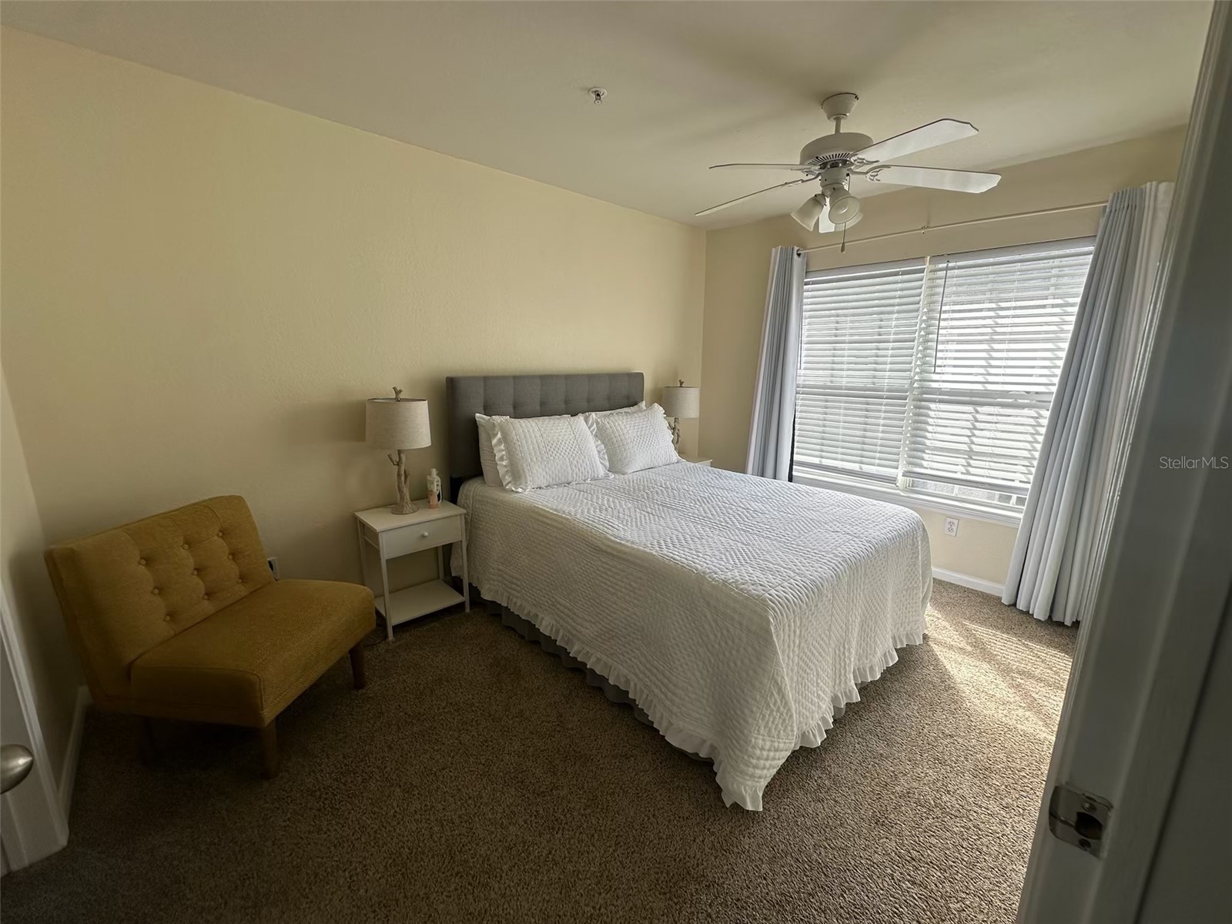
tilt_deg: -10.8
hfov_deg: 102.1
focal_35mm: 14
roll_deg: -0.2
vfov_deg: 85.7
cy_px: 462
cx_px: 616
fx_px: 498
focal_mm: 2.22
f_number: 2.2
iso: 40
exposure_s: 1/158
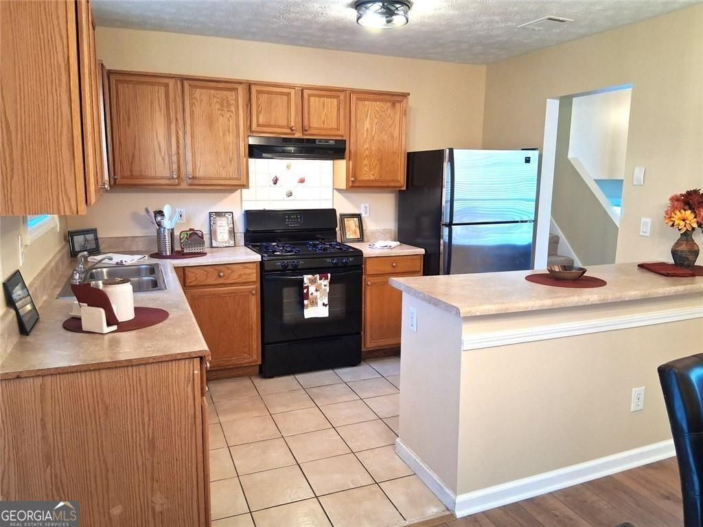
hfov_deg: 67.3
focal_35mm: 26
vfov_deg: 53.1
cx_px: 352
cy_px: 264
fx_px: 528
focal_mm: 3.98
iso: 250
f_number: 1.8
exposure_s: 1/60
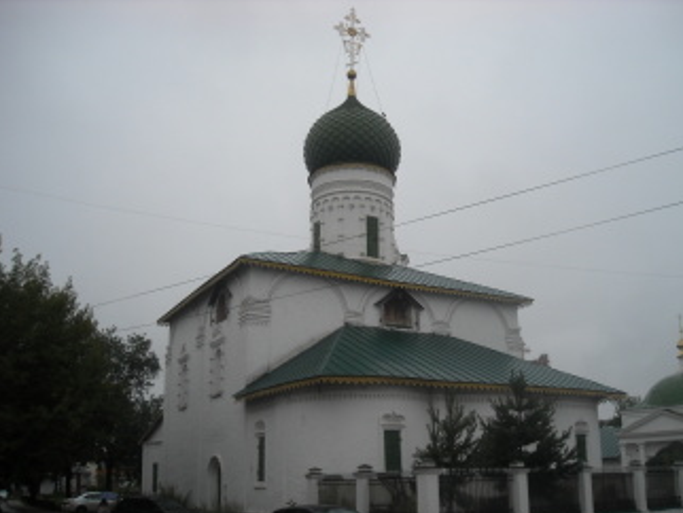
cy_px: 277
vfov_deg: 37.7
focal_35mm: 38
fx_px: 750
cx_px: 354
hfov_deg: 48.9
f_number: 5.6
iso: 64
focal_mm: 5.7
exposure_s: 1/192
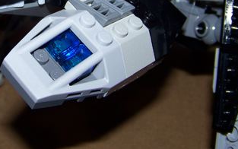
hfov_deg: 26.1
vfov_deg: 16.5
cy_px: 5
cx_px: 55
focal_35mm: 78
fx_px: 506
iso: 64
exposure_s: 1/30
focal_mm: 5.85
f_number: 2.8
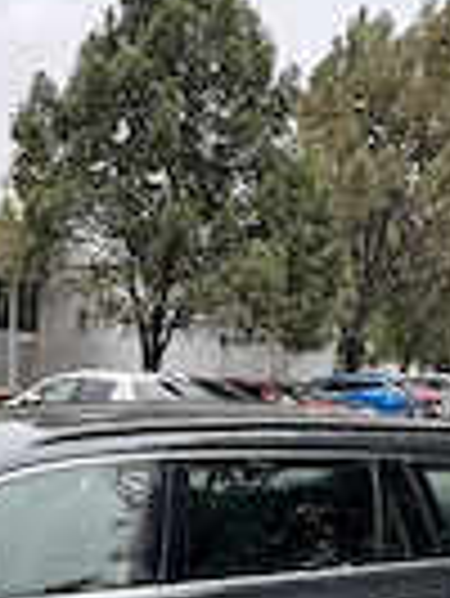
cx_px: 0
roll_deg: -2.2
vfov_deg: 41.1
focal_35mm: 42
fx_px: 727
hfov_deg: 31.8
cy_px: 544
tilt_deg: -14.7
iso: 40
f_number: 2.2
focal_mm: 2.22
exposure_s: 1/159
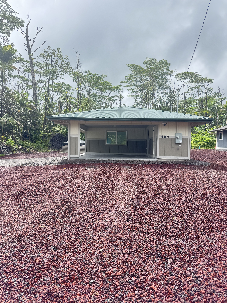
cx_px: 114
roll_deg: -0.4
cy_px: 152
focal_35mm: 24
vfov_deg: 71.6
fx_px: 210
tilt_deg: -1.2
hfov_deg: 56.8
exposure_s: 1/1366
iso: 80
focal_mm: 6.76
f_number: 1.78
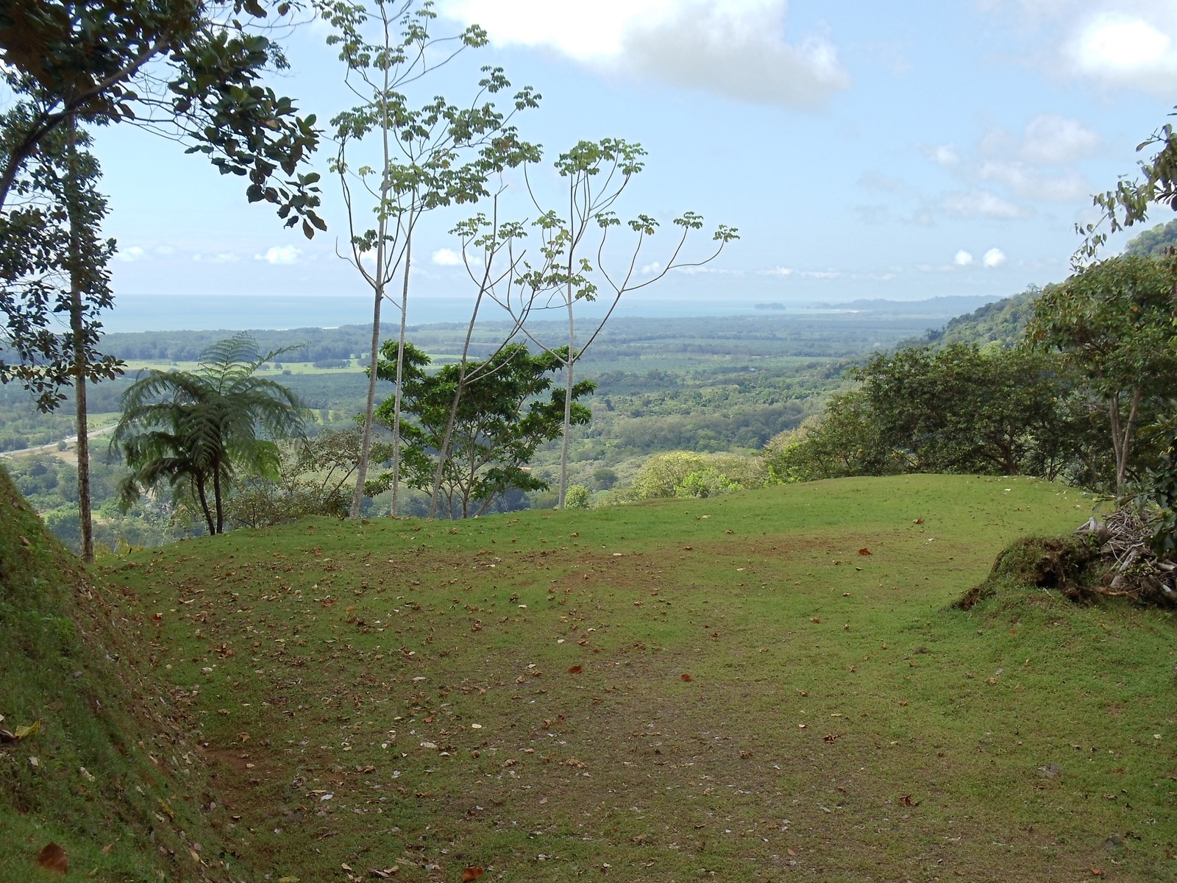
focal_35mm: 61
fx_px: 2074
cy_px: 442
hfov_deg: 31.7
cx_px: 588
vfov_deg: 24.0
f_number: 8.1
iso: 80
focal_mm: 8.3
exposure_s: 1/100
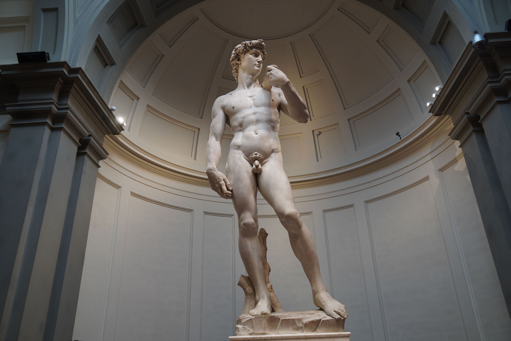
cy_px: 170
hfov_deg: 64.6
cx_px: 256
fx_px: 405
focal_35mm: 28
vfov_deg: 45.7
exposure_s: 1/20
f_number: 4
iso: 200
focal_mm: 19
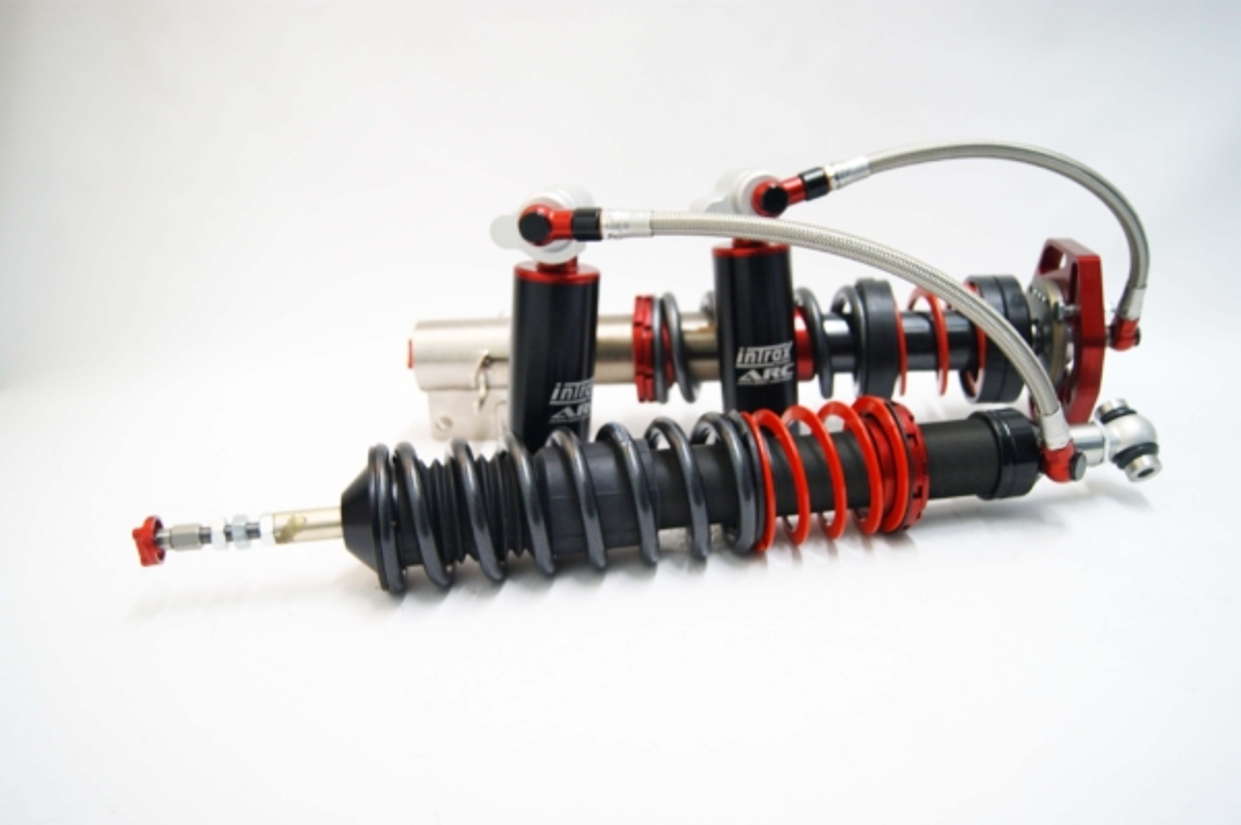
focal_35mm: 30
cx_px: 620
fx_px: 1033
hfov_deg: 62.0
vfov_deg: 43.5
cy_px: 412
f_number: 4
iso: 160
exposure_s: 1/40
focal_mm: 20
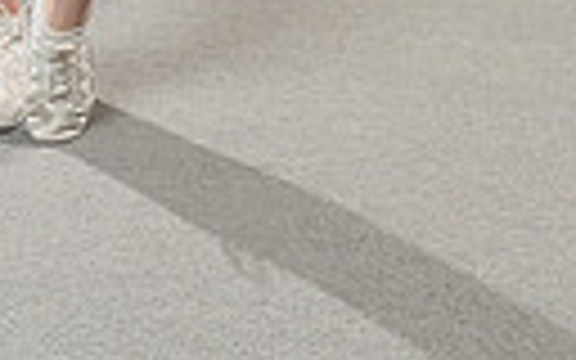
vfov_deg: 9.8
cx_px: 94
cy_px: -562
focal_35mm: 115
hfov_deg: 17.9
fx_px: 1805
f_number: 5.6
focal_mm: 32
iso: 500
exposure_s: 1/250
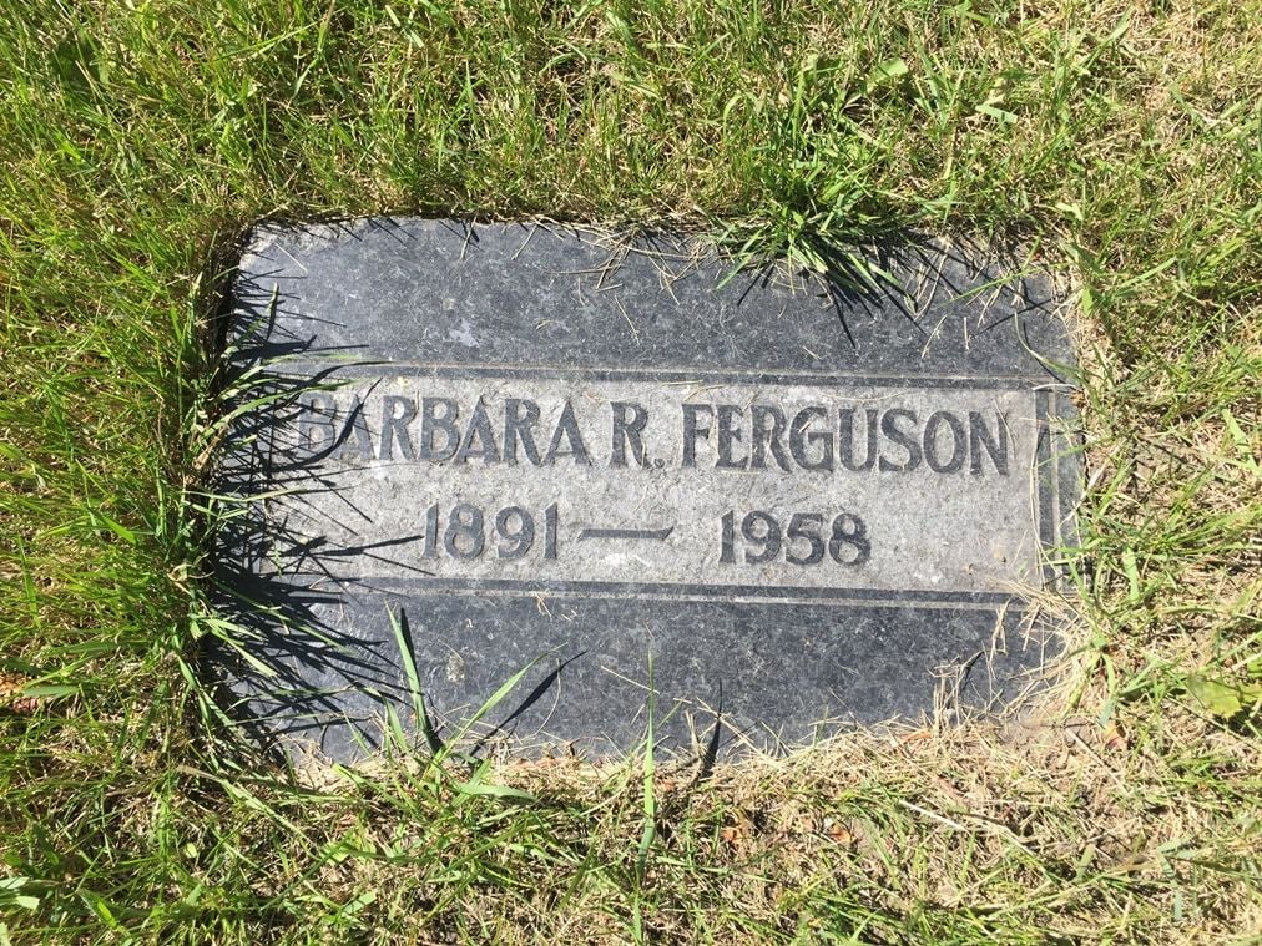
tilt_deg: -77.9
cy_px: 473
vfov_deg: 48.2
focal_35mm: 29
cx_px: 631
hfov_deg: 61.7
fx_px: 1057
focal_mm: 4.15
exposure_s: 1/1130
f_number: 2.2
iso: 32
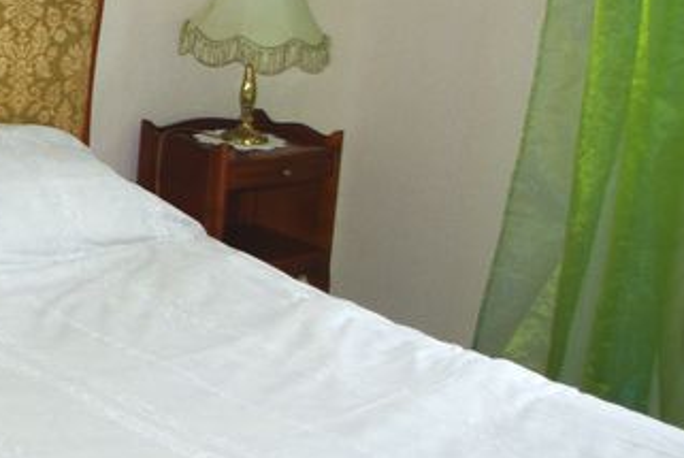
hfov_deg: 21.6
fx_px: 1636
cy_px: 174
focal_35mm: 86
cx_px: -168
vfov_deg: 15.9
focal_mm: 18
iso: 100
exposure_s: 1/30
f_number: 3.5
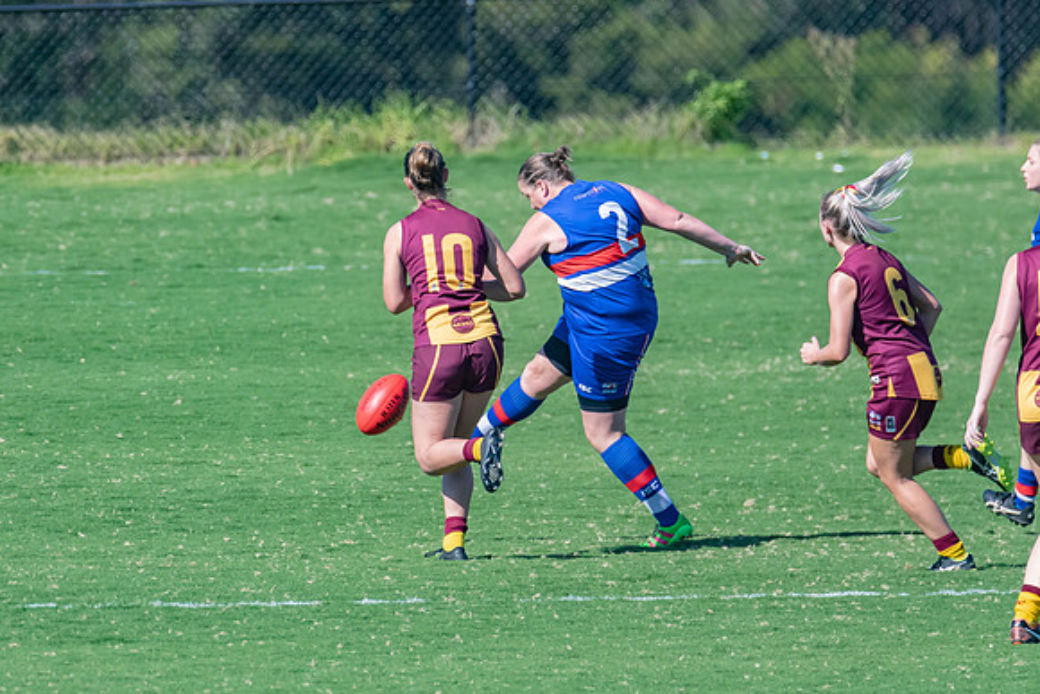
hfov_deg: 2.0
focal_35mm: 1048
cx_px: 449
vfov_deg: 1.3
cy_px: 319
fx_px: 30270
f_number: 8
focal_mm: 600
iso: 1000
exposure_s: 1/2000
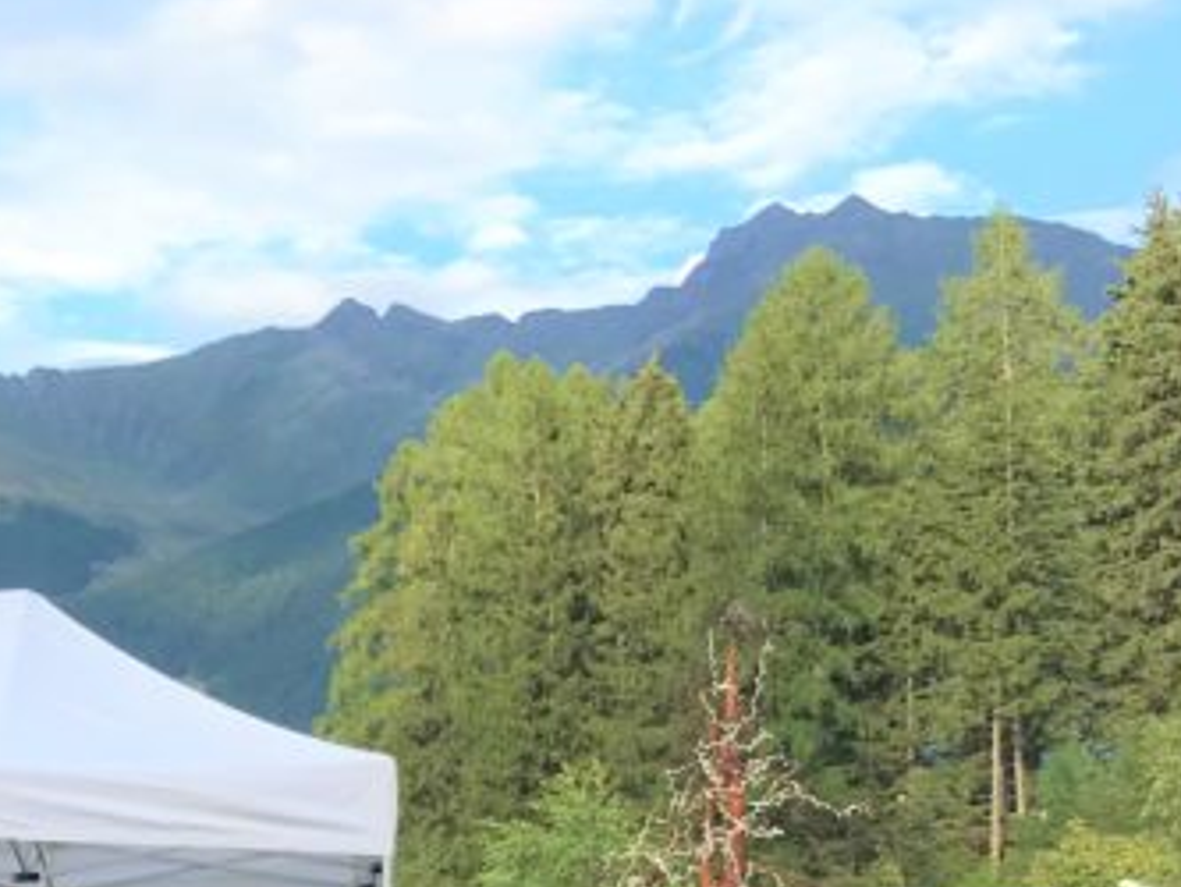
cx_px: 28
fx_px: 2935
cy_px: 986
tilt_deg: +2.0
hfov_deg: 22.0
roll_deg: +0.4
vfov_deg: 16.6
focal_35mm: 86
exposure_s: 1/1018
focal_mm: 3.99
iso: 20
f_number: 1.8
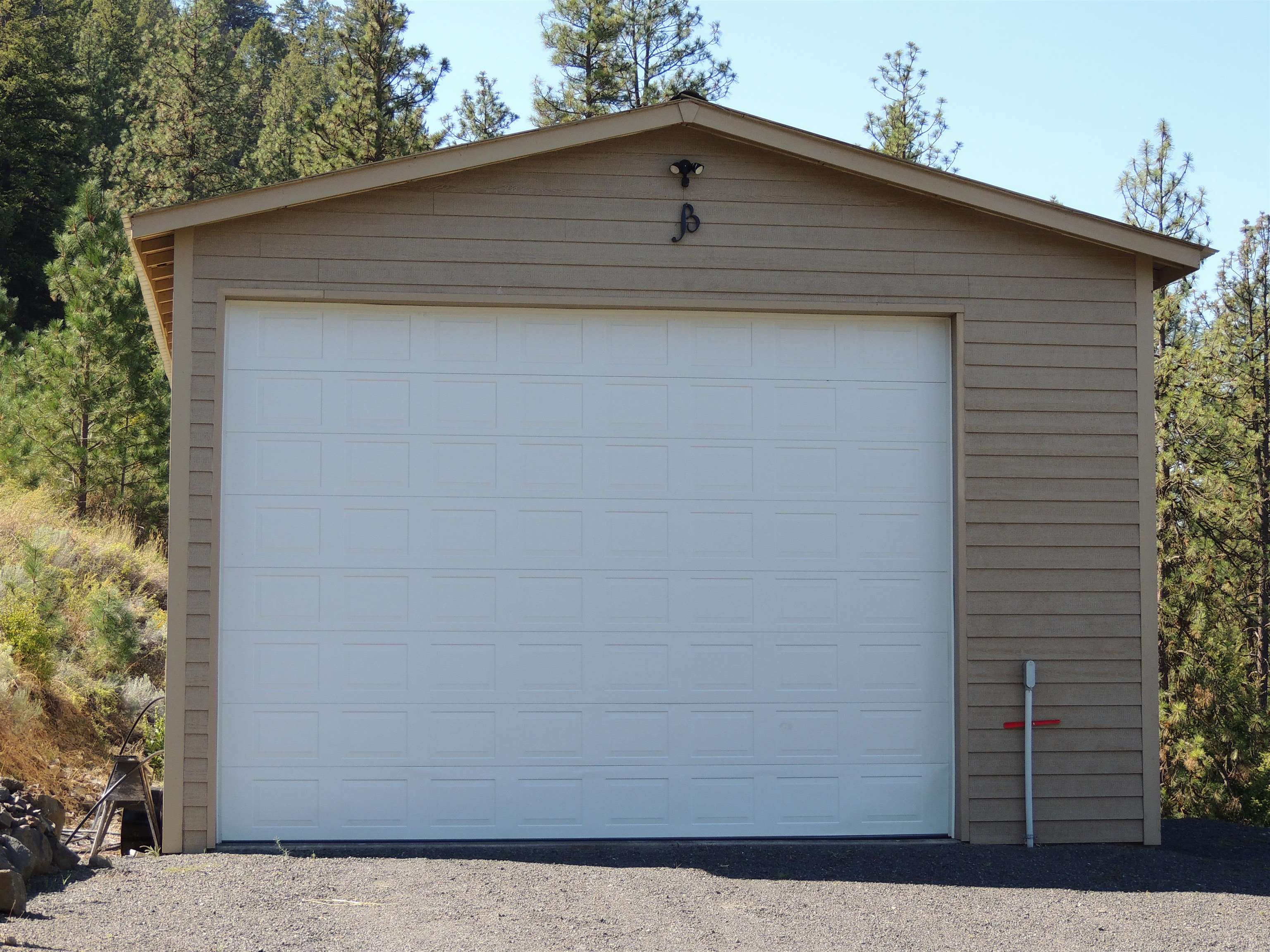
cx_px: 635
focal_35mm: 70
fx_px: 2568
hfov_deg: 27.8
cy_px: 476
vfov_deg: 21.0
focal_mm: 12.4
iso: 100
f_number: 3.9
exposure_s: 1/320
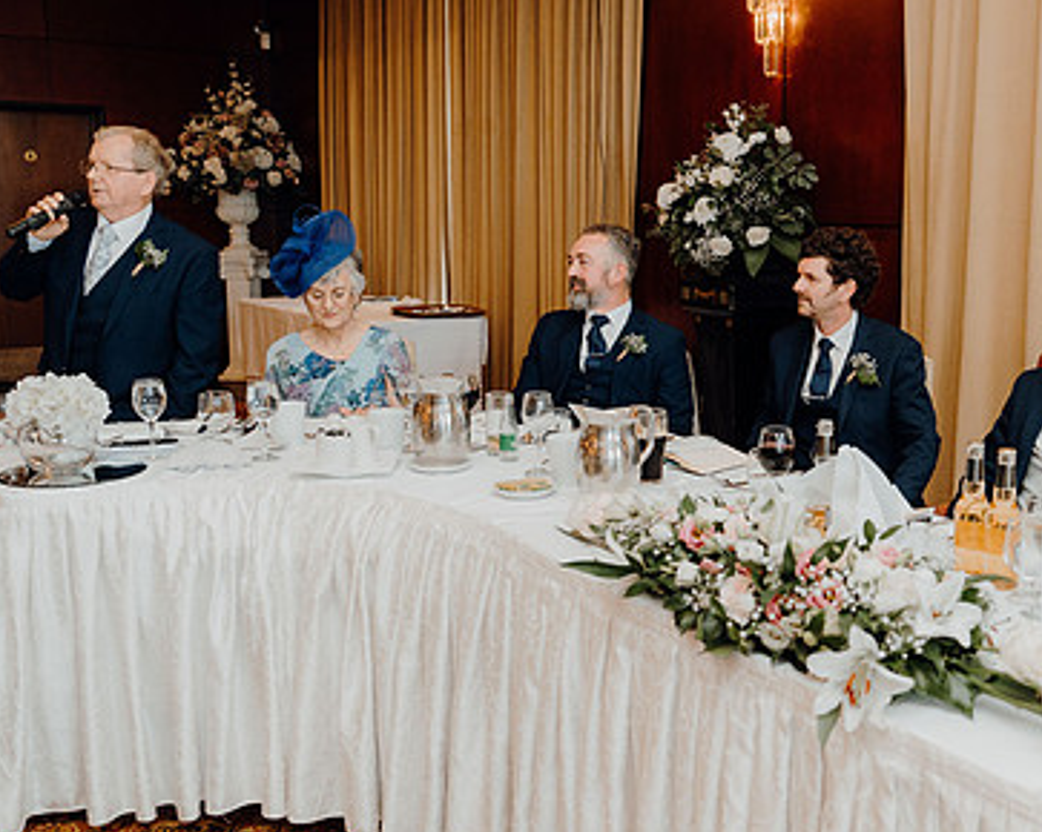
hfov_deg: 46.0
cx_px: 712
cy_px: 392
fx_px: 1202
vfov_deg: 38.2
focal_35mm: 39
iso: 1250
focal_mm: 26
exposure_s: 1/200
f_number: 2.8
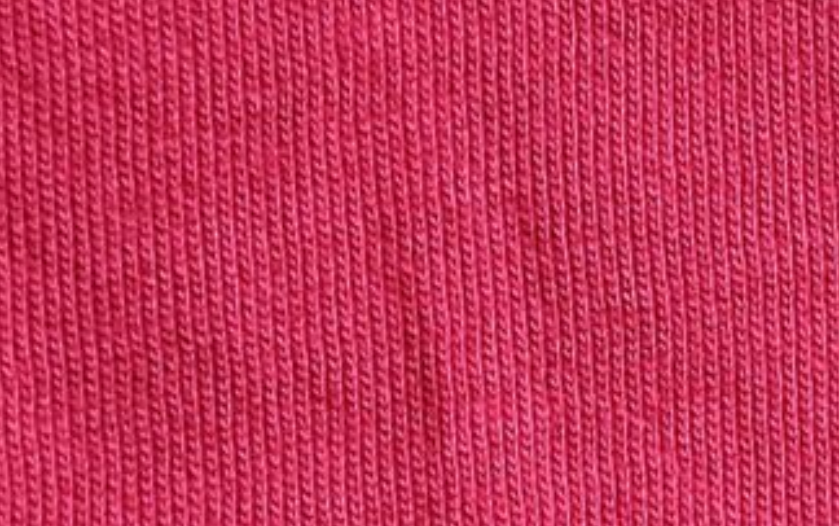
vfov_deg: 8.5
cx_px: 818
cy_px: 536
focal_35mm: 154
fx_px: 3524
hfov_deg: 13.4
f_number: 1.7
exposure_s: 1/51
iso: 320
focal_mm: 6.3
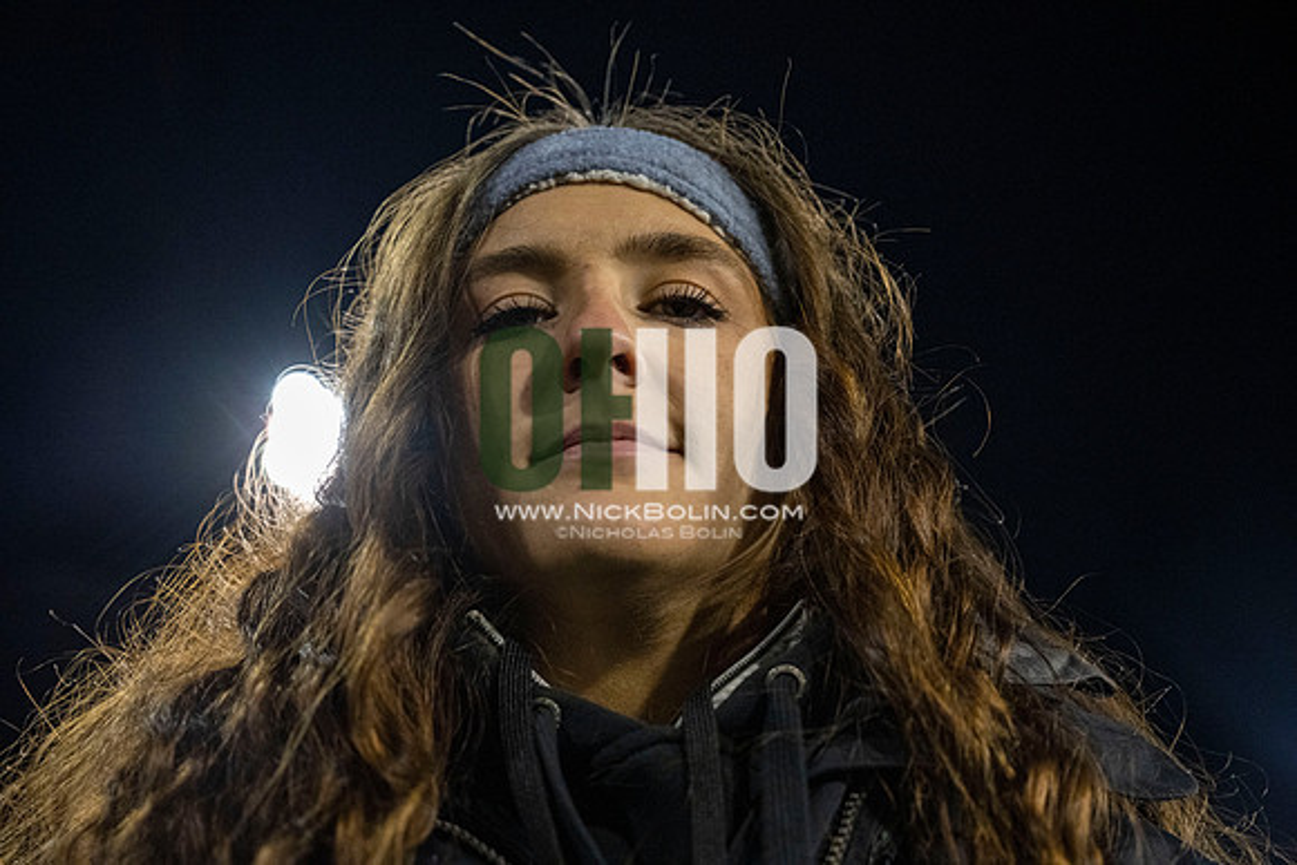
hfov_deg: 34.5
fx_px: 2090
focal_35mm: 58
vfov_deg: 23.4
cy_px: 432
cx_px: 648
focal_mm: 58
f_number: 4
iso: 2500
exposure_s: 1/500
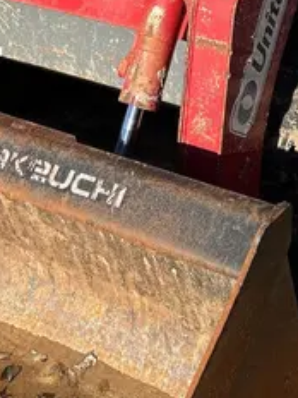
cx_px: 221
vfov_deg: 22.3
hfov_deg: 17.9
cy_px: -56
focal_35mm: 82
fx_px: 941
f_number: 1.5
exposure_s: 1/2457
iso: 50
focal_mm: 5.7
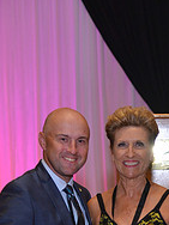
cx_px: 146
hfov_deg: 7.6
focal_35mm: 196
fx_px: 1276
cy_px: 305
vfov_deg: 9.9
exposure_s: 1/250
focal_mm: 66
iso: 1250
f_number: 4
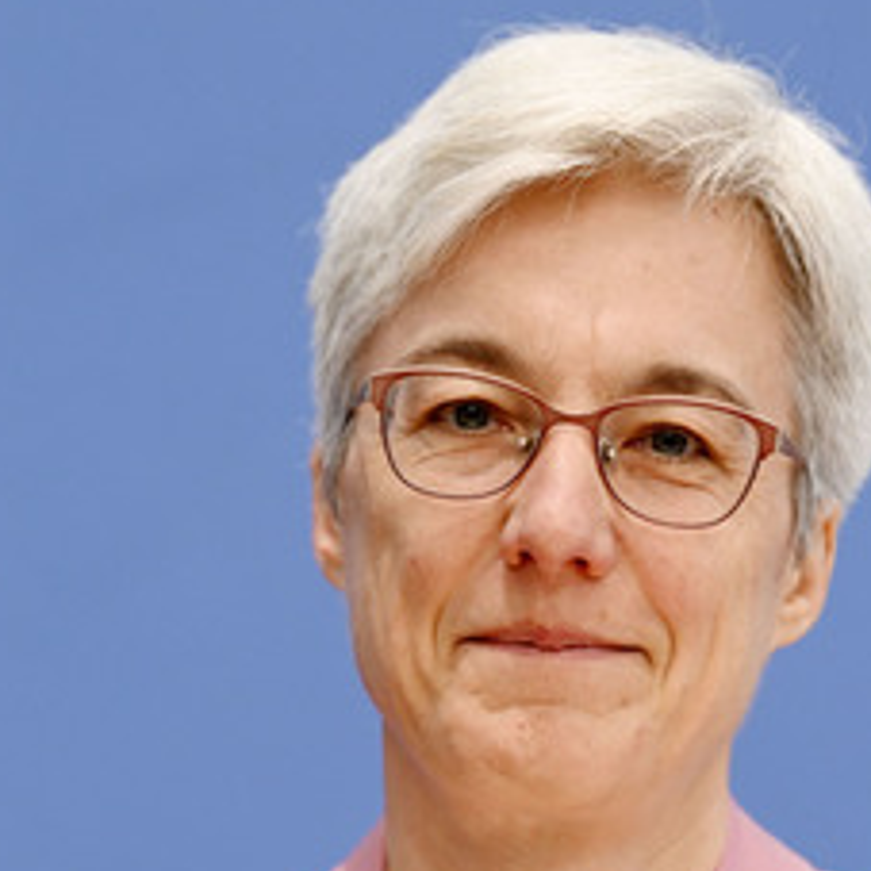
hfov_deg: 6.7
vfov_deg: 6.7
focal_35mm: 261
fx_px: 7430
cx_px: 505
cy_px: 553
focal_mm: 155
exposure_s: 1/500
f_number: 5
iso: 2500
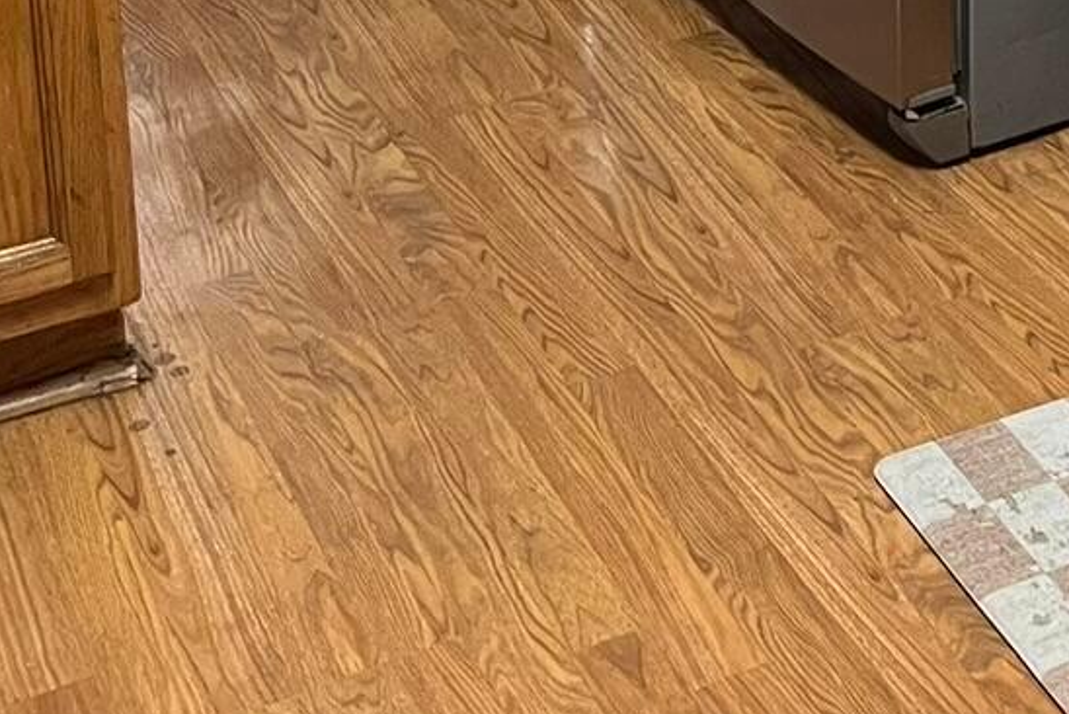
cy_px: -757
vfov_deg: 12.0
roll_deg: -0.1
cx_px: 1356
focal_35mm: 101
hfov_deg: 18.9
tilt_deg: -13.0
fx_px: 3001
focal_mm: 5.7
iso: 320
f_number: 1.5
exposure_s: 1/60
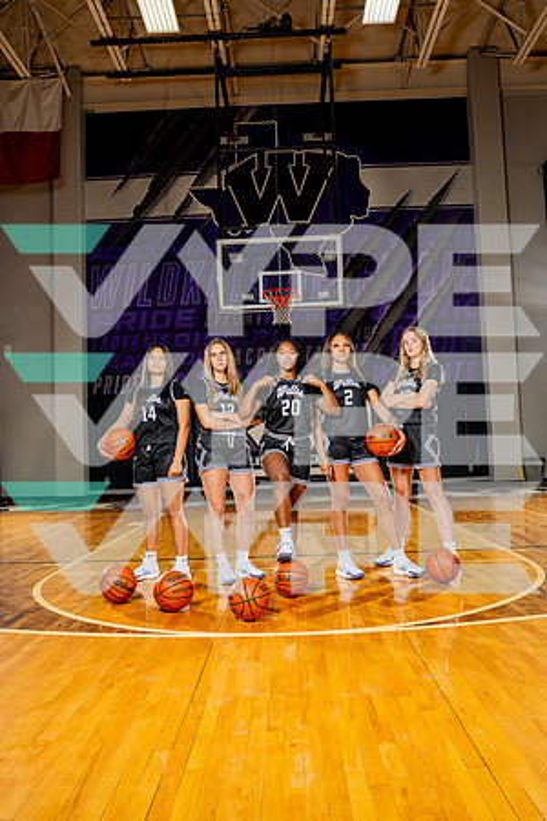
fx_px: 661
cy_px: 410
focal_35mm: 29
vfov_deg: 63.7
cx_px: 274
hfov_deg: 45.0
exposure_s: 1/250
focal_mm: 29
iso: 320
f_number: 8
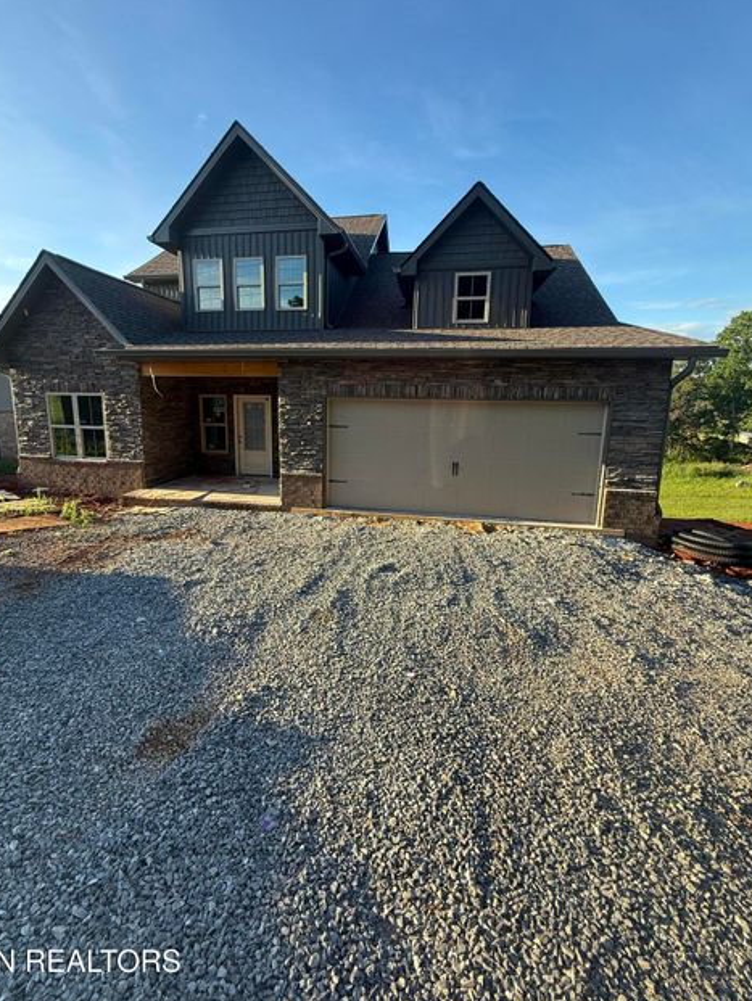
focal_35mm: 15
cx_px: 356
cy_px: 474
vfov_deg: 98.1
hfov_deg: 81.7
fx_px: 434
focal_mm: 2.22
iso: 50
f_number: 2.2
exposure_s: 1/335
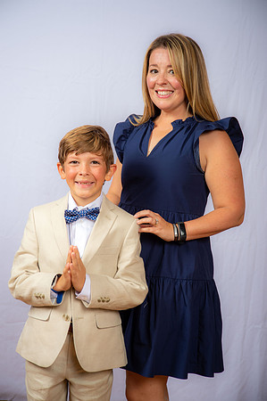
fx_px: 803
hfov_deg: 18.9
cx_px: 134
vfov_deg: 28.1
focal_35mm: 72
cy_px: 200
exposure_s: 1/160
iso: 250
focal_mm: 72
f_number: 6.3
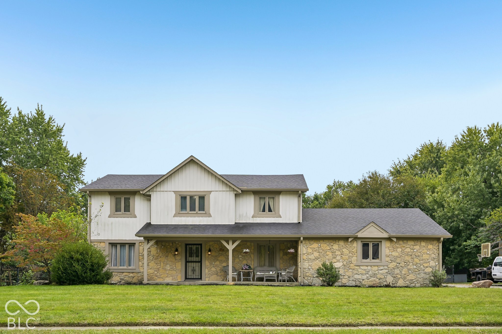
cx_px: 251
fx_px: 418
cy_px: 167
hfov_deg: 61.9
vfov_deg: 43.6
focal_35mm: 30
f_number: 8
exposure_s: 1/400
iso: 100
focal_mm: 30
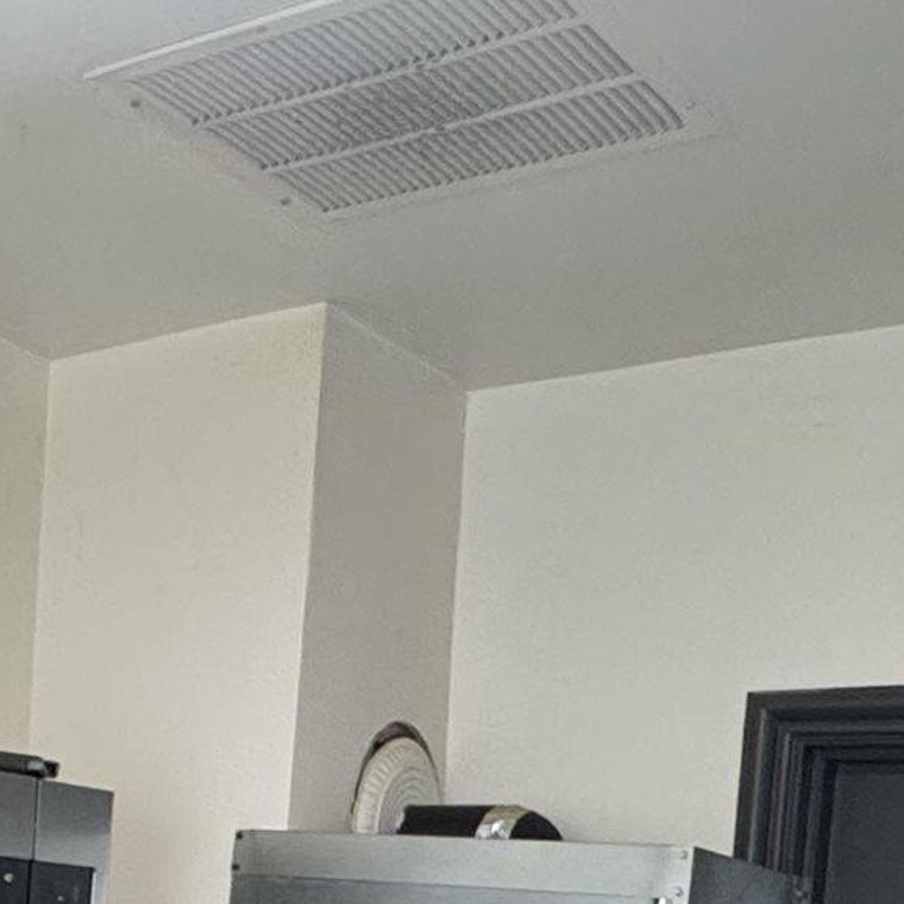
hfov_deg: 23.6
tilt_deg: -5.0
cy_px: 1116
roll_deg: -2.7
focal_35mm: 66
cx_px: -210
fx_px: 1950
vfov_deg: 23.6
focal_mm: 2.22
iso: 250
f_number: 2.2
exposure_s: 1/60
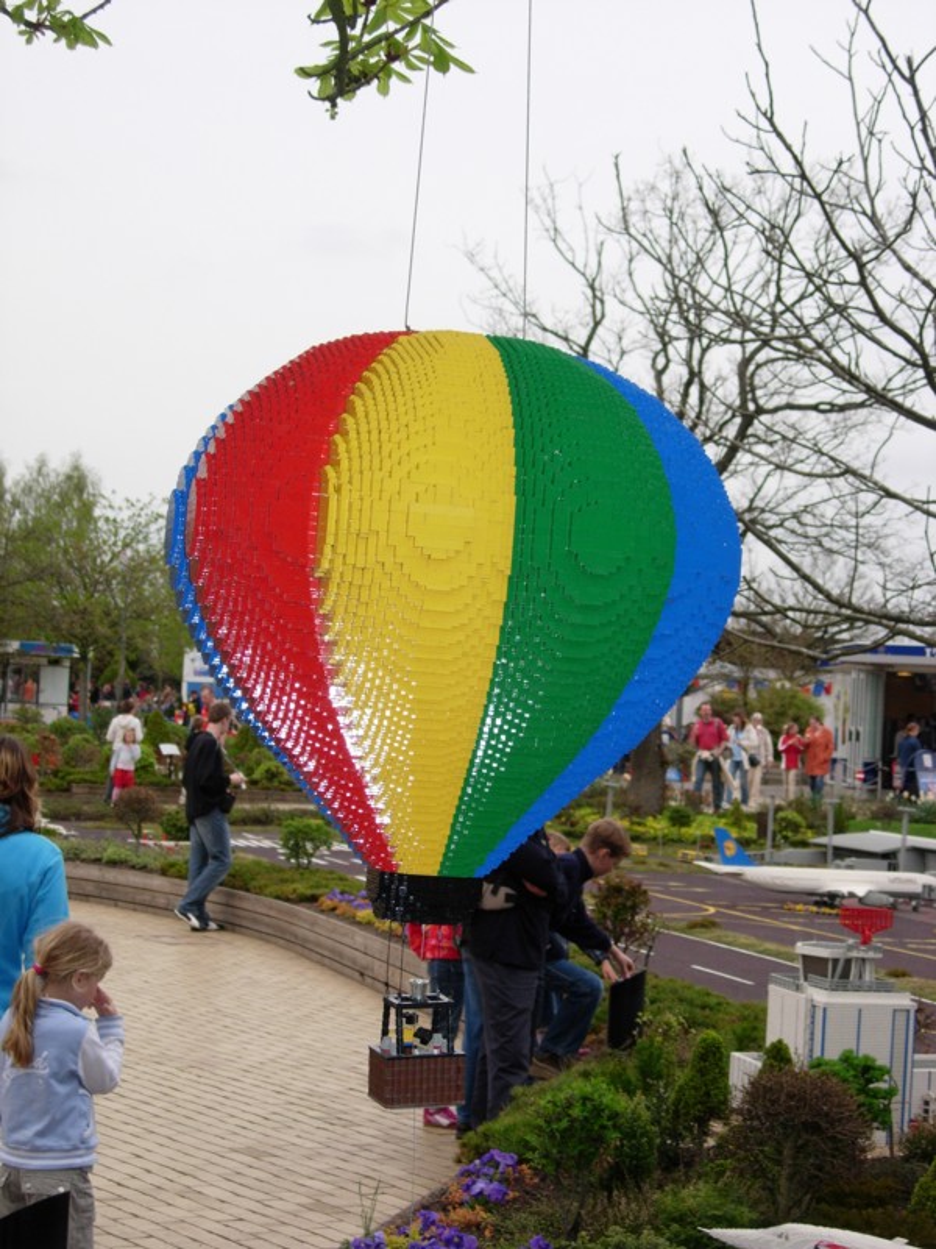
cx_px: 468
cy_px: 624
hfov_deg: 20.4
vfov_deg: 27.0
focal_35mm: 72
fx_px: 2596
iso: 79
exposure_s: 1/592
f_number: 3.7
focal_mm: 14.9
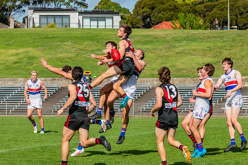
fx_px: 1623
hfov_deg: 8.7
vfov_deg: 5.8
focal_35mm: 236
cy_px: 75
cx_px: 110
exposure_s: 1/1600
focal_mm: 210
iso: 800
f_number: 13
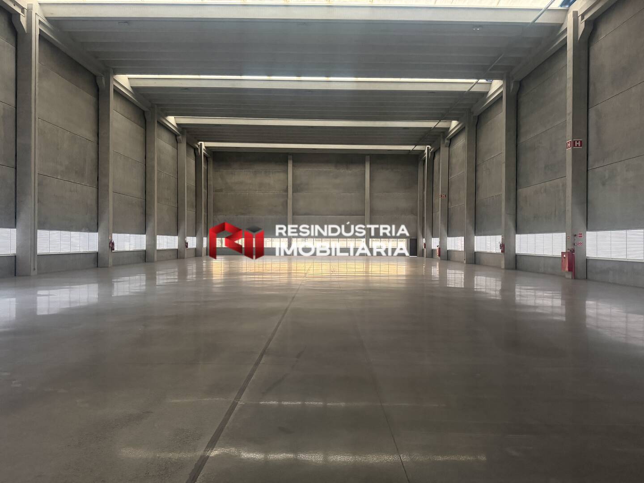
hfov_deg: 71.6
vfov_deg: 56.8
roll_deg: -0.7
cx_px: 322
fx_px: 446
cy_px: 242
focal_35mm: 24
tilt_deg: +0.3
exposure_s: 1/40
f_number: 1.78
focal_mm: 6.76
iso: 800
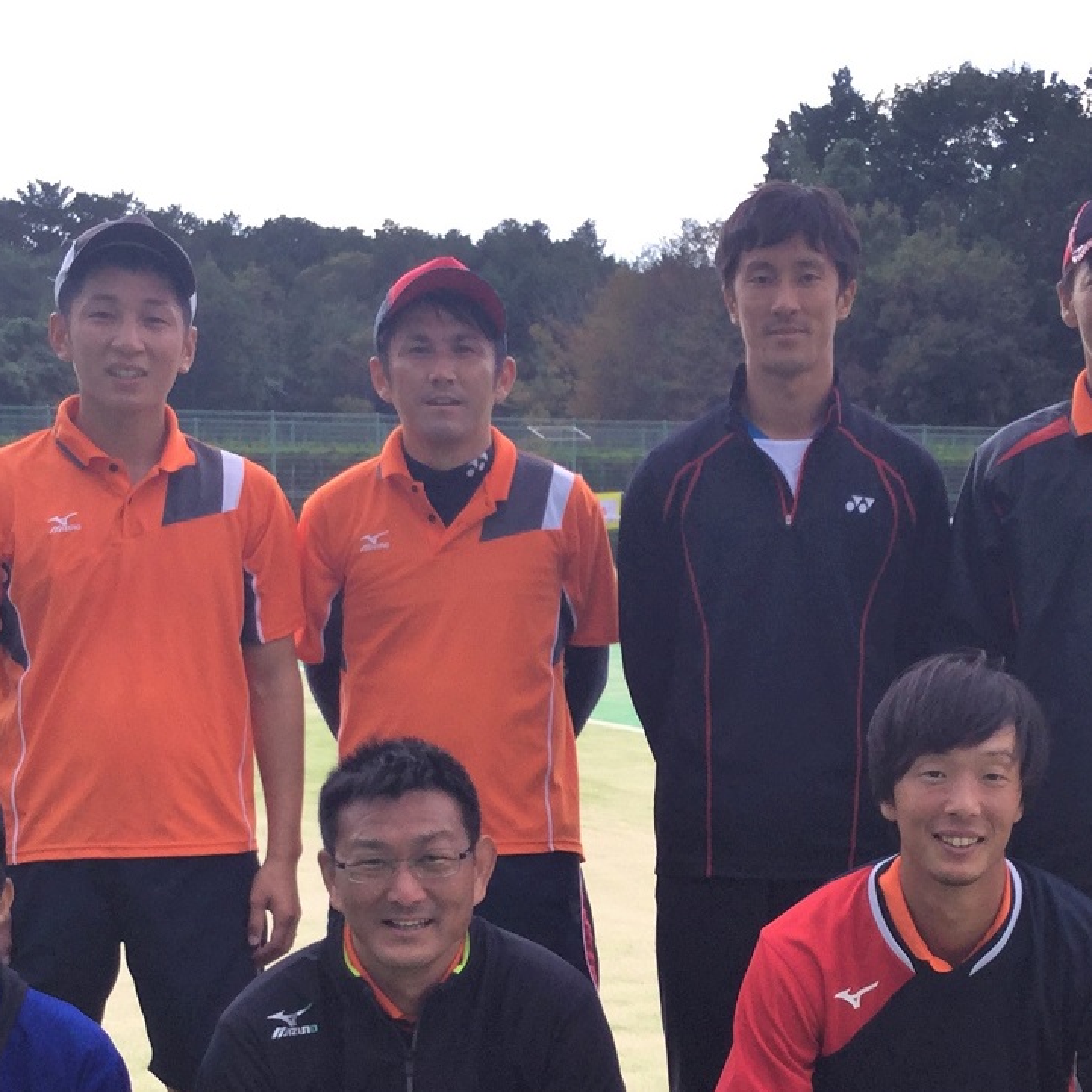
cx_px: 672
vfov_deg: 29.5
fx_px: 2034
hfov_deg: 29.9
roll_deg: -0.8
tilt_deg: -8.7
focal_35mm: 57
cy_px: 825
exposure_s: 1/181
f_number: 2.4
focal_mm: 3.3
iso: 25
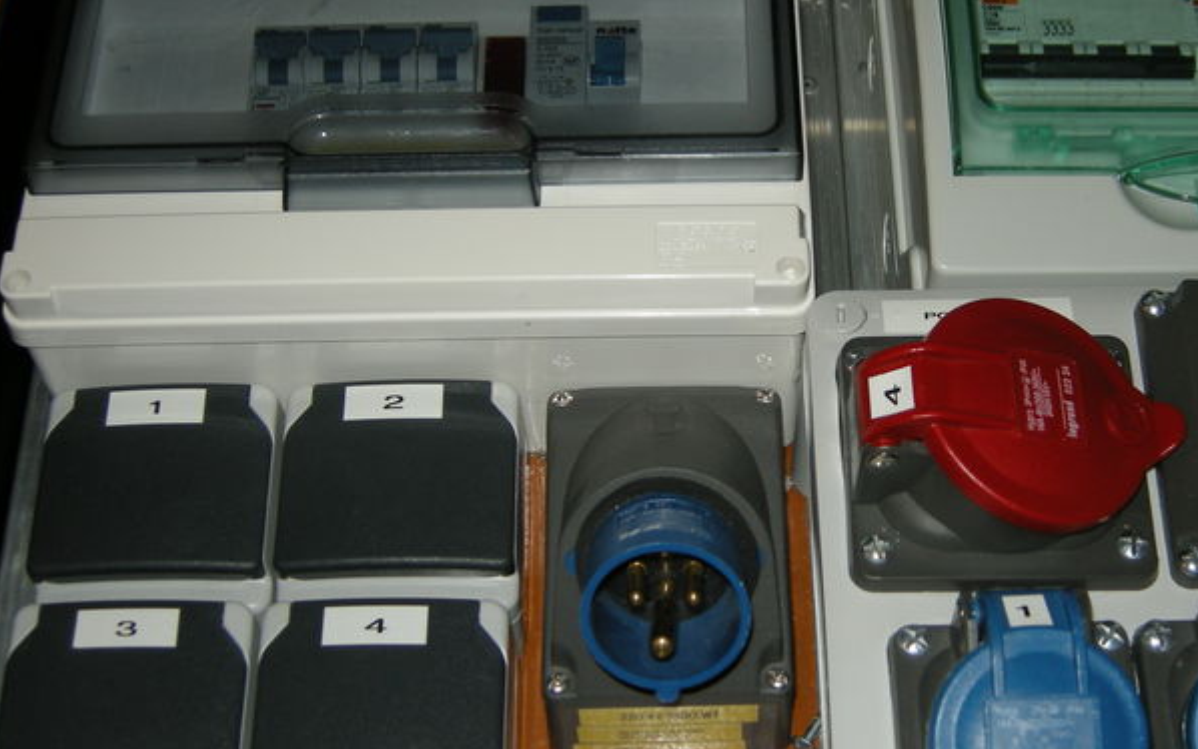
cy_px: 332
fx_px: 2025
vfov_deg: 21.0
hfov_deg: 32.7
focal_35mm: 62
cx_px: 795
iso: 64
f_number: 2.7
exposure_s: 1/60
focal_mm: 7.5
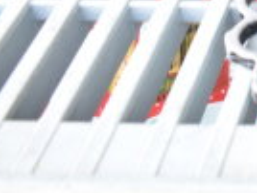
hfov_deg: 13.5
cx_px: 556
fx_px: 878
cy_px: -75
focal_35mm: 118
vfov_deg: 12.1
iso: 200
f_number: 3.5
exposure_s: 1/30
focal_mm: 18
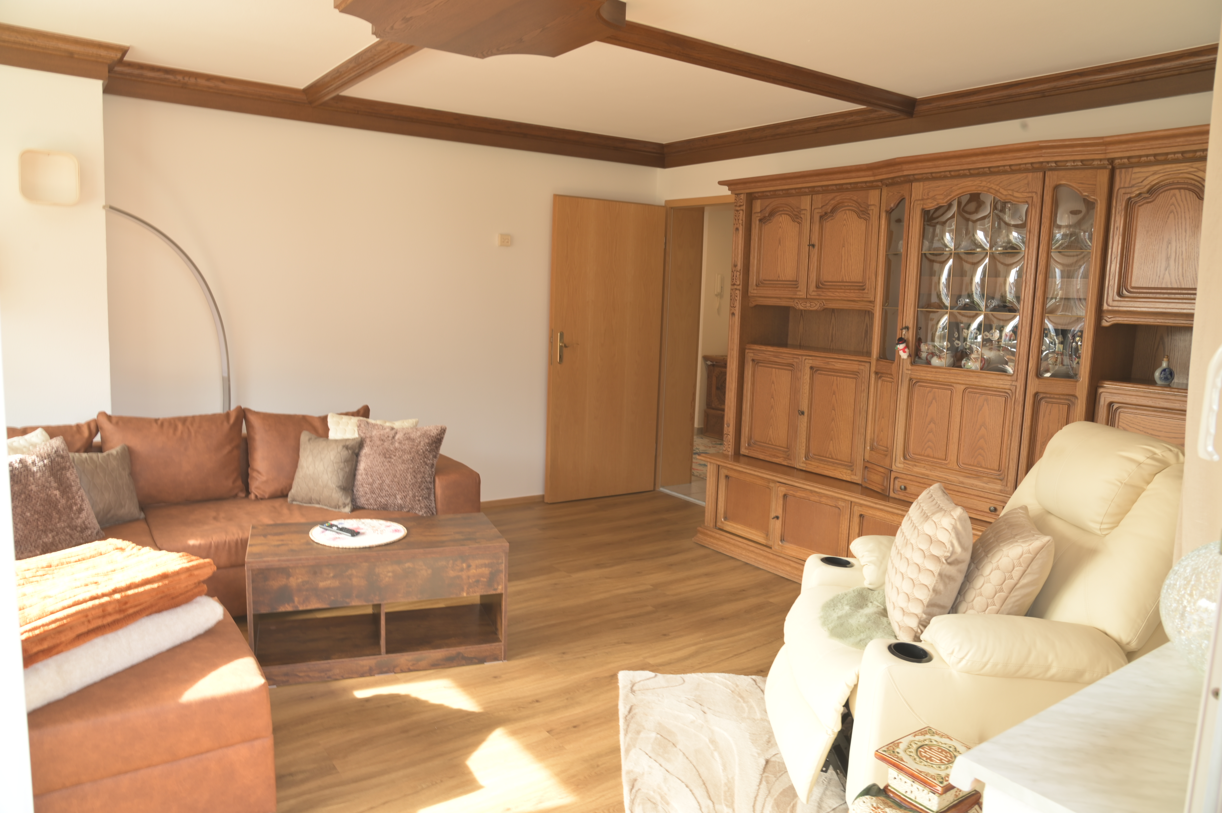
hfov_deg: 73.8
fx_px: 814
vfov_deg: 53.1
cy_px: 406
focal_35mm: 24
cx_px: 611
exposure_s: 1/5
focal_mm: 24
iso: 125
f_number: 9
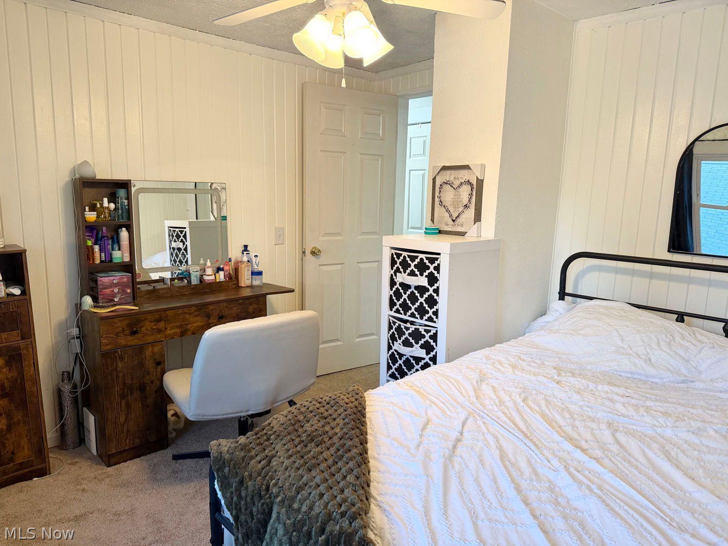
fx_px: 505
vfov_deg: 56.8
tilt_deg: -8.4
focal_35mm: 24
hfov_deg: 71.6
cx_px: 364
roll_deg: -1.2
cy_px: 273
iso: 250
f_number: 1.78
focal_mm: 6.76
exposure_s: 1/60
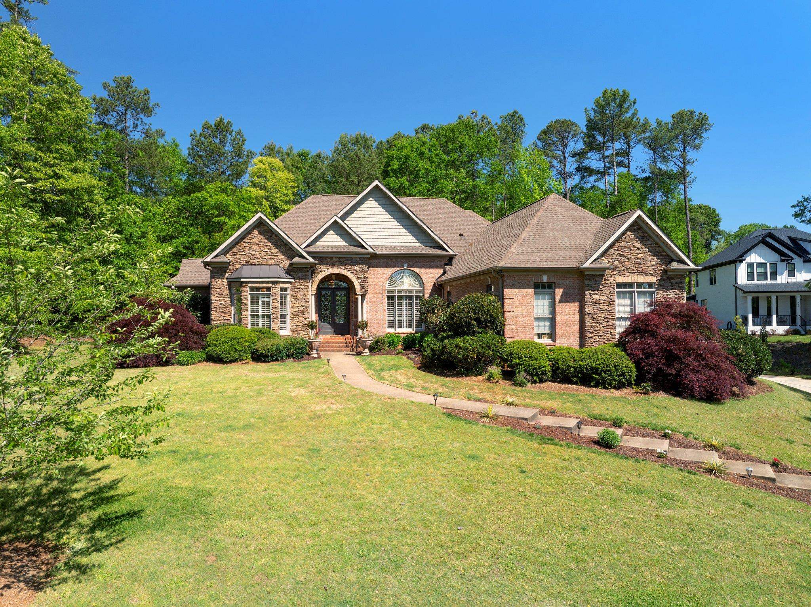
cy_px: 304
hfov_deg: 71.6
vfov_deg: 56.8
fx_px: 562
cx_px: 406
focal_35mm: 24
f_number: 5
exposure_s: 1/50
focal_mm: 12.29
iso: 100
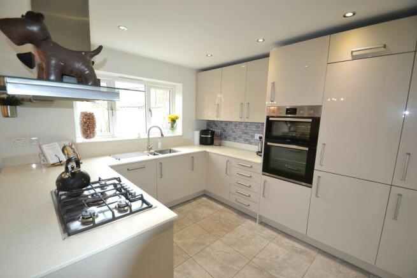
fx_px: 174
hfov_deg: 100.4
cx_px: 208
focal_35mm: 15
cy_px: 139
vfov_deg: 77.4
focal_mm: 10
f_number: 4
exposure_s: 1/60
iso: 400
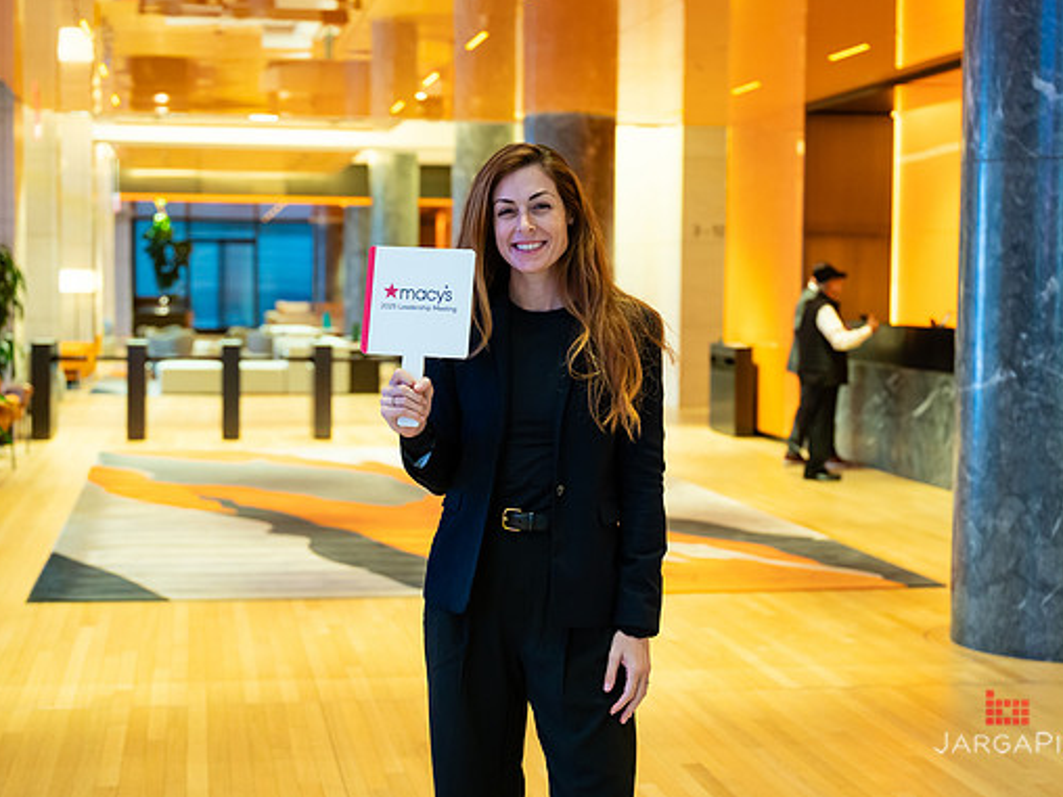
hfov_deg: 31.7
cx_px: 522
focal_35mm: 61
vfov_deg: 24.0
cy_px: 390
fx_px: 1873
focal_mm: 53
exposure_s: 1/125
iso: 1250
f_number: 3.2
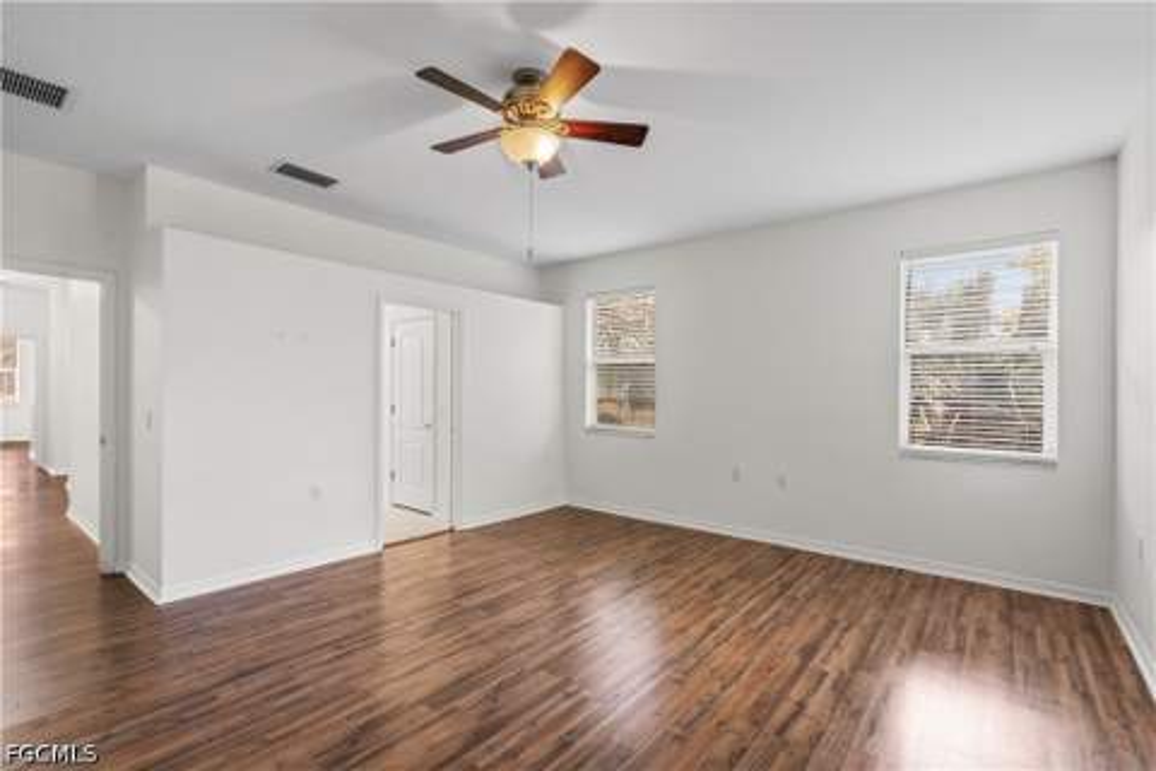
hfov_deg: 96.7
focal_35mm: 16
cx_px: 578
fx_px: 514
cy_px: 386
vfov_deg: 73.7
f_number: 8
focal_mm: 16
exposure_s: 1/13
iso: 400
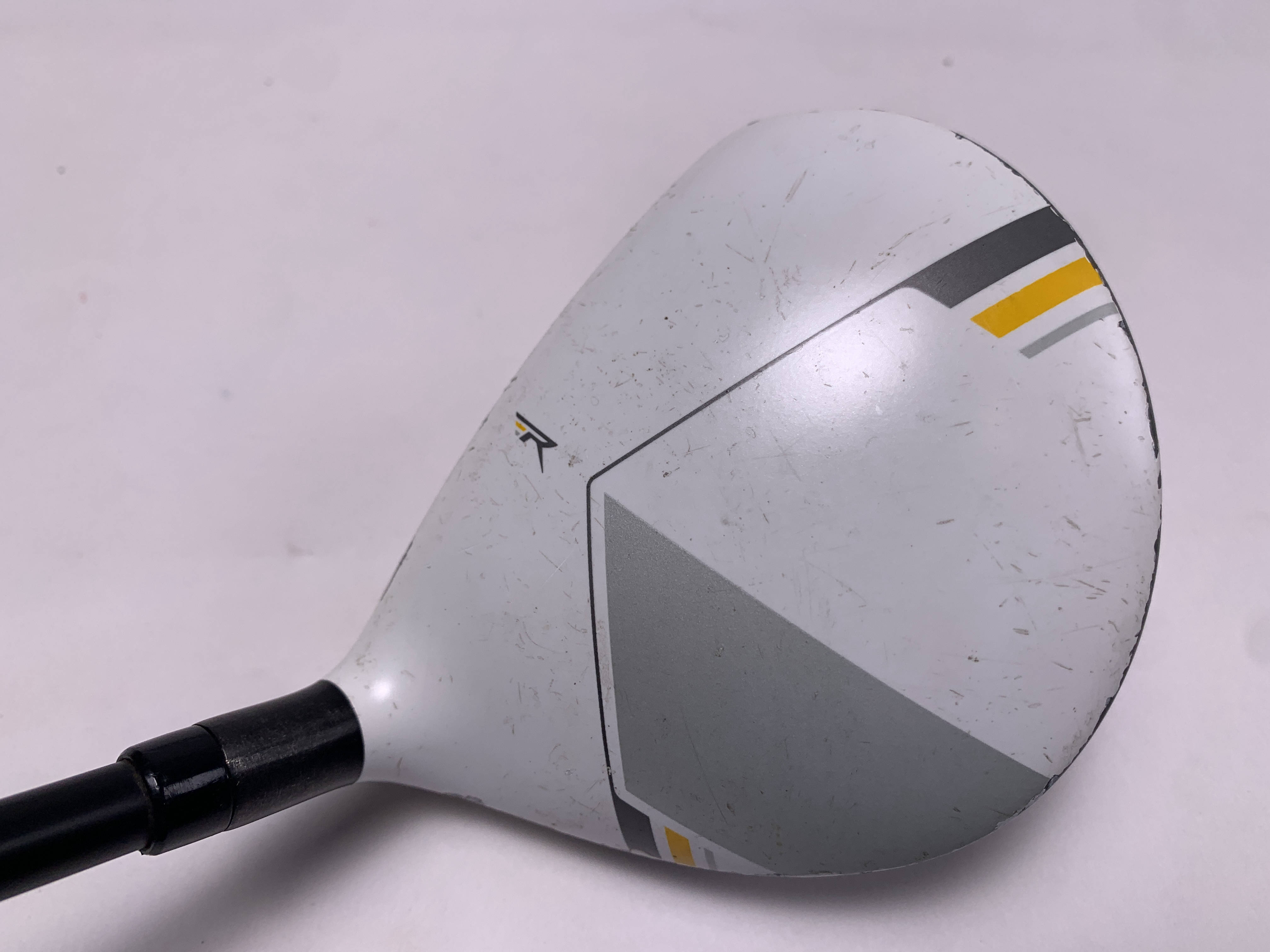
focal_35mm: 26
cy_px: 476
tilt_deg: -58.4
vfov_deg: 53.1
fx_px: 954
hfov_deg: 67.3
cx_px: 635
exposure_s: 1/623
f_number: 1.8
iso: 25
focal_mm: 4.25
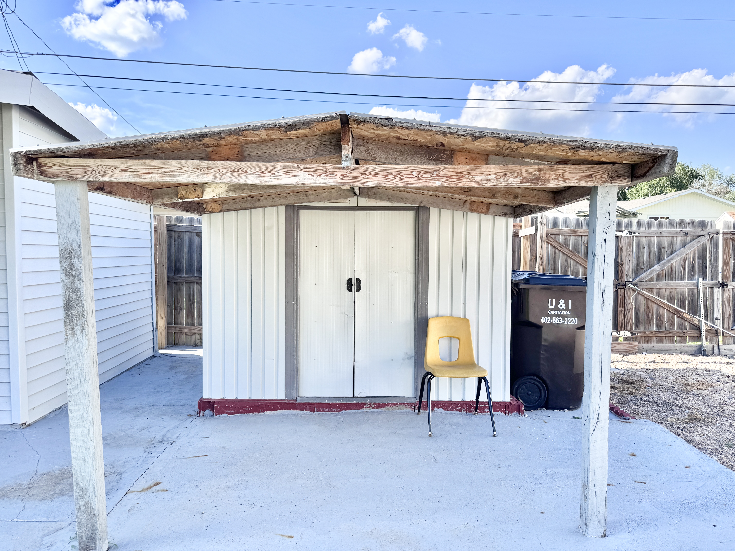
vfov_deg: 56.8
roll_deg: -0.5
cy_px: 276
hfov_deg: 71.6
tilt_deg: -2.4
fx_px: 510
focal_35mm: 24
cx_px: 368
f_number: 1.78
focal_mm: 6.76
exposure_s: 1/1678
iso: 80
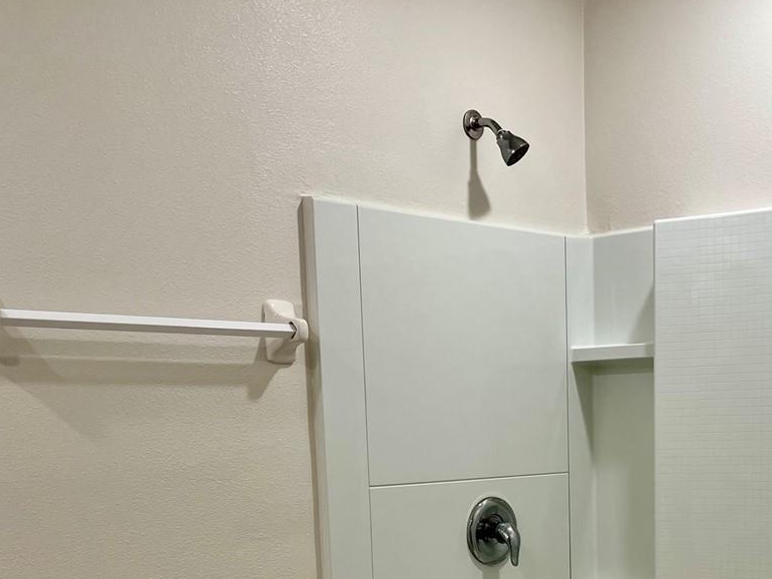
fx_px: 1205
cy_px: 591
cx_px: 547
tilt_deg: -8.3
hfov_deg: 35.0
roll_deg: +1.1
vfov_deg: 25.6
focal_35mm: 54
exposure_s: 1/120
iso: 64
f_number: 1.5
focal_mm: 5.7
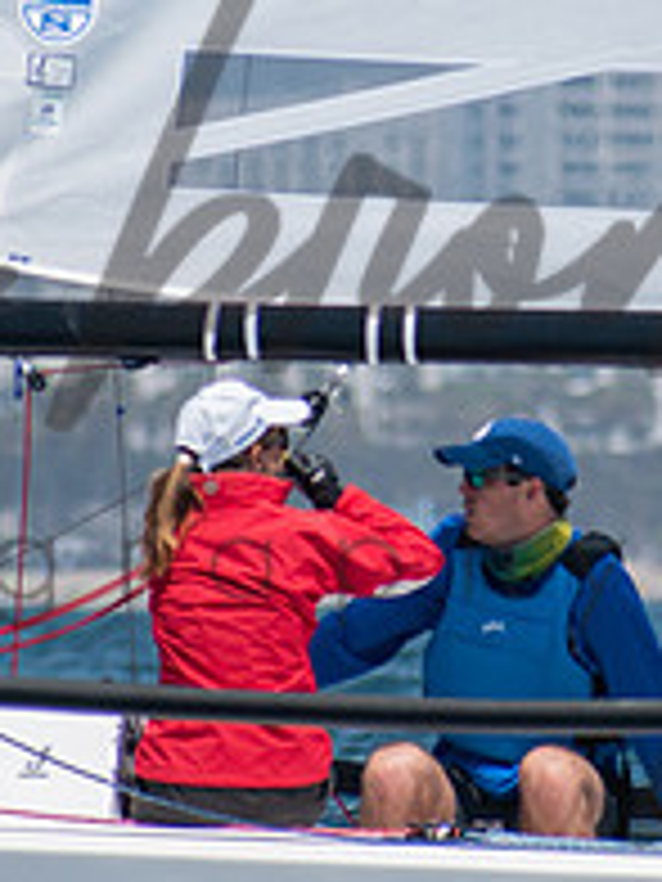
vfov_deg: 1.4
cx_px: 485
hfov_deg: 1.1
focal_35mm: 1377
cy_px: 220
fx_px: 35112
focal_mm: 300
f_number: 6.3
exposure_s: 1/1000
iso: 200
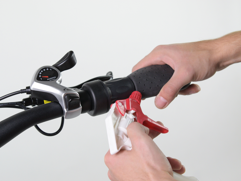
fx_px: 623
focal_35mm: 90
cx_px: 112
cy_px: 91
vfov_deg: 16.5
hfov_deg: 21.9
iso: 800
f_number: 6.3
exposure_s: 1/50
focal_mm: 55
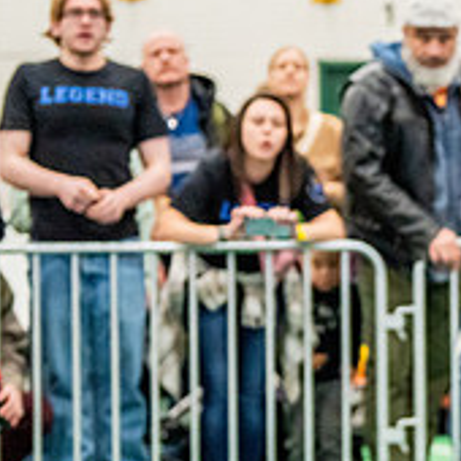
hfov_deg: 8.3
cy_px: 438
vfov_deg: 8.3
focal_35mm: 209
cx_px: 537
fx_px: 3149
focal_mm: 72
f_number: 2.8
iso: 5000
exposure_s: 1/500
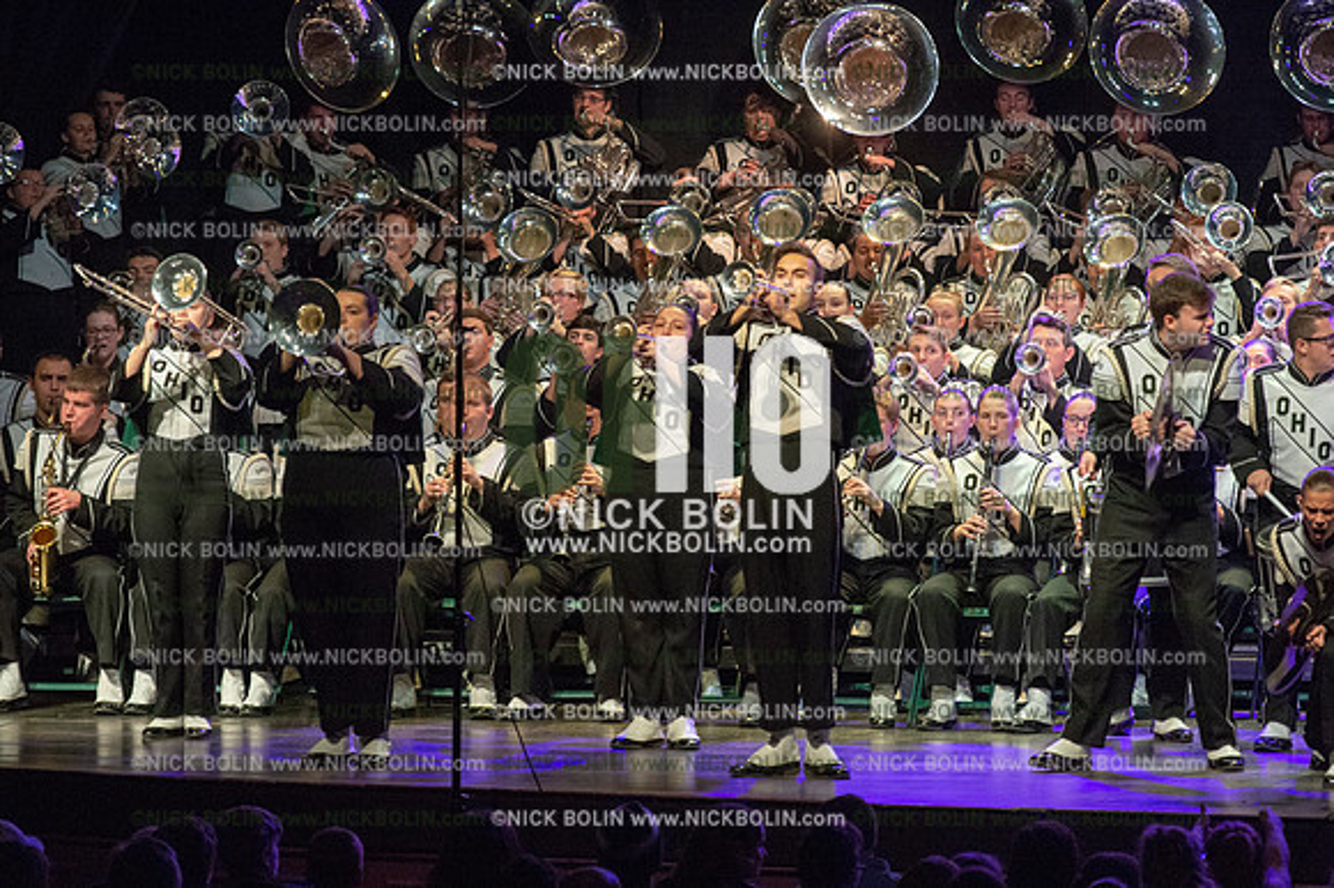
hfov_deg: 9.8
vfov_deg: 6.5
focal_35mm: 210
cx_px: 667
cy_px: 444
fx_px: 7777
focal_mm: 210
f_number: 5.6
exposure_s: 1/400
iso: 8000
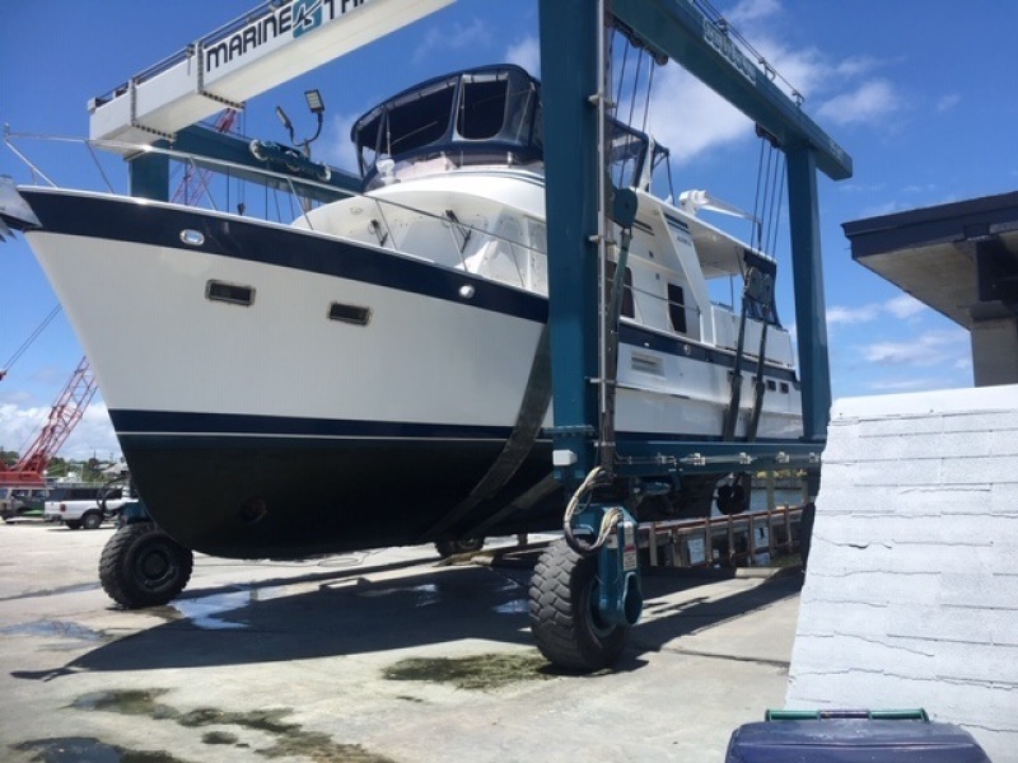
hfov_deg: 61.7
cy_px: 382
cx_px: 509
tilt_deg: +4.5
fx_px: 853
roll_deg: +1.0
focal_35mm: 29
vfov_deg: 48.2
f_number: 2.2
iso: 25
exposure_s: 1/1789
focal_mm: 4.15
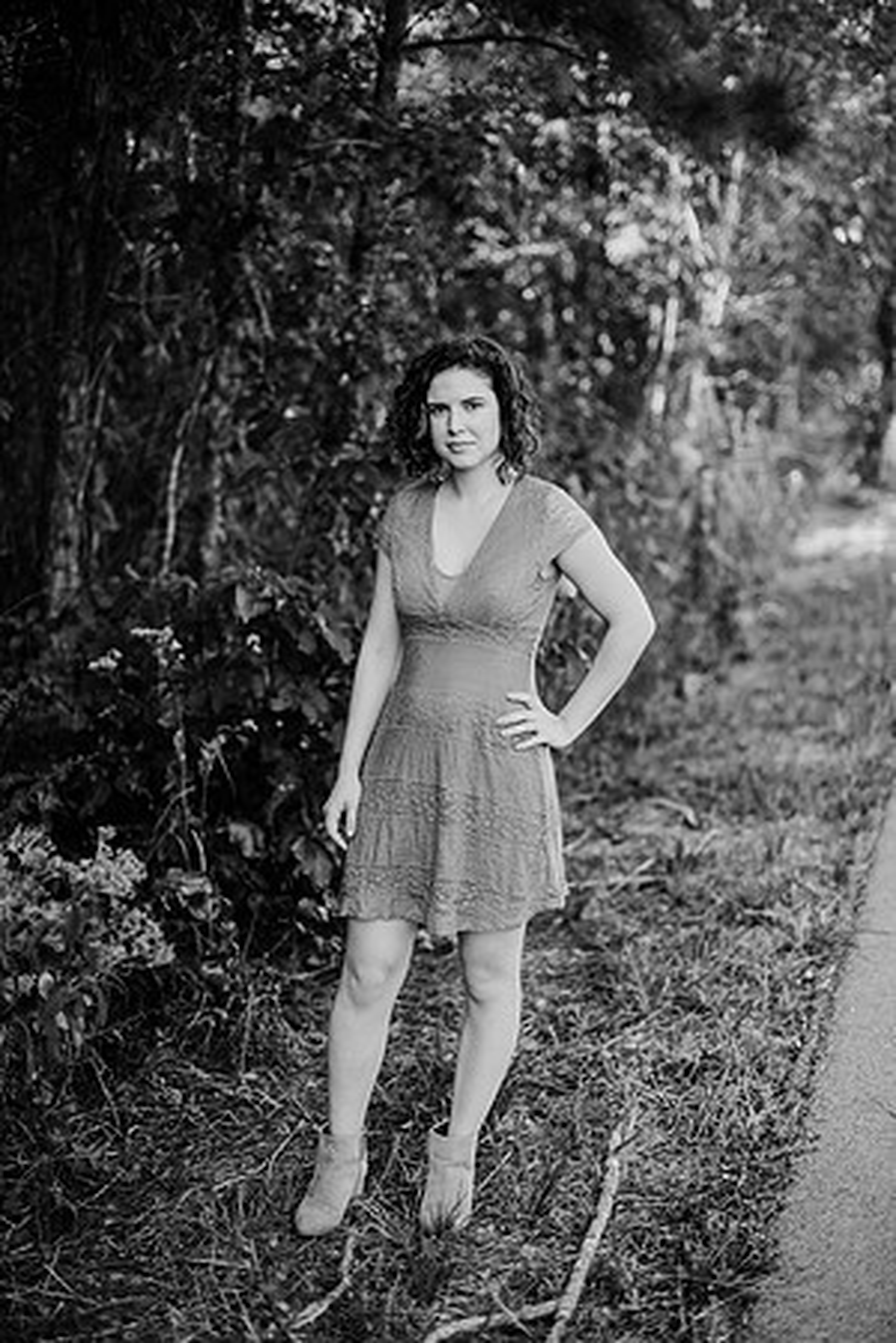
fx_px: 1867
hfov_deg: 27.0
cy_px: 672
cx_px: 448
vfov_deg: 39.6
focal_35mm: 50
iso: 200
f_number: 2
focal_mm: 50
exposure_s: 1/800
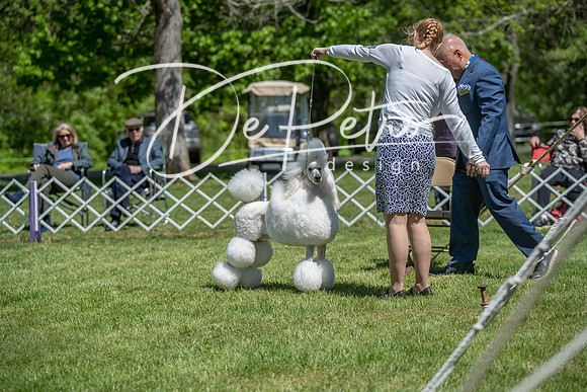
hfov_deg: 19.5
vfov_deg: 13.0
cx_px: 294
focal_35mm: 105
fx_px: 1712
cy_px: 196
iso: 100
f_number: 4
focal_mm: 105
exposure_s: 1/1000
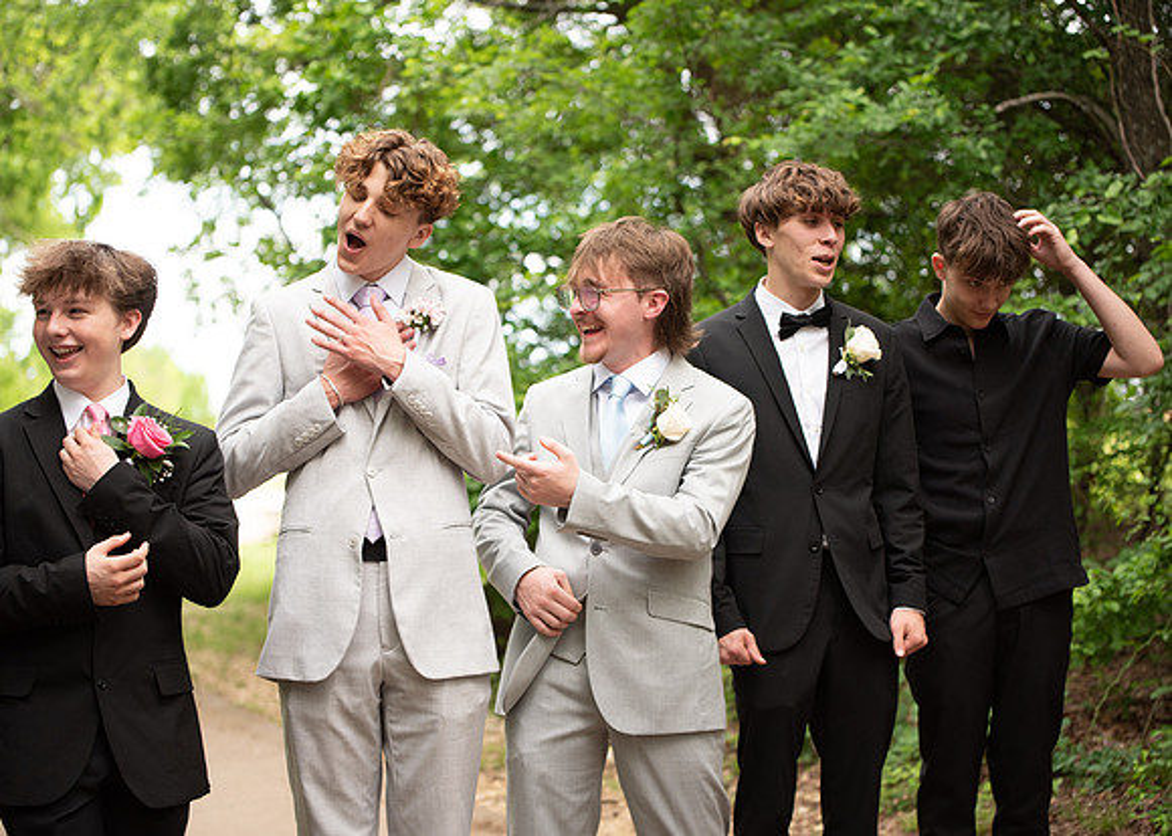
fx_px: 2439
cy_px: 418
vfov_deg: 19.5
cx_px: 586
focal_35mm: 73
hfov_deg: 27.0
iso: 500
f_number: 2.8
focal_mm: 70
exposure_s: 1/640
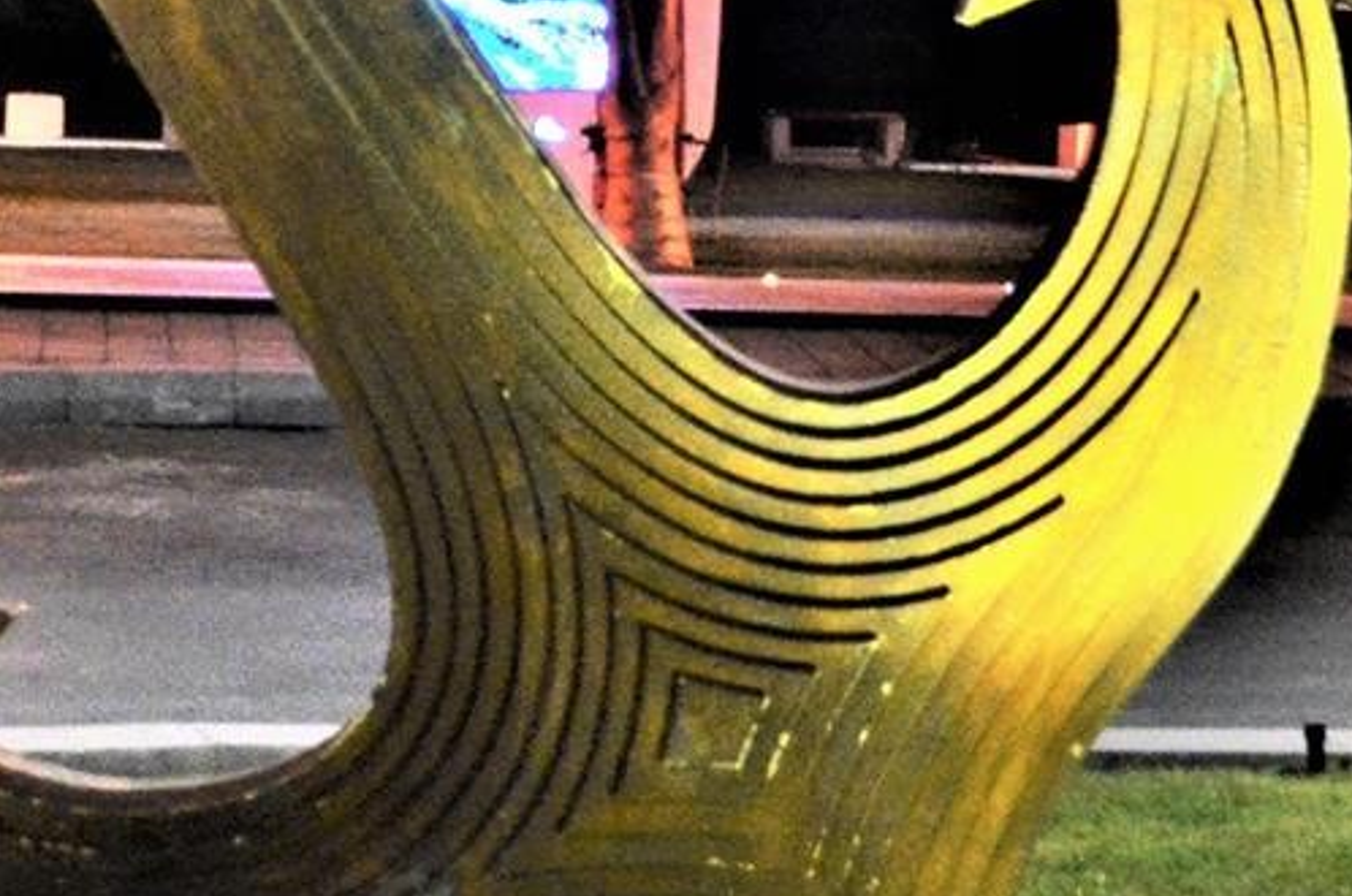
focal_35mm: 106
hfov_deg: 18.6
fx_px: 3973
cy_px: -91
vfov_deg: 12.6
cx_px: -133
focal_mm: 22
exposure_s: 1/30
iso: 1100
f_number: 3.5
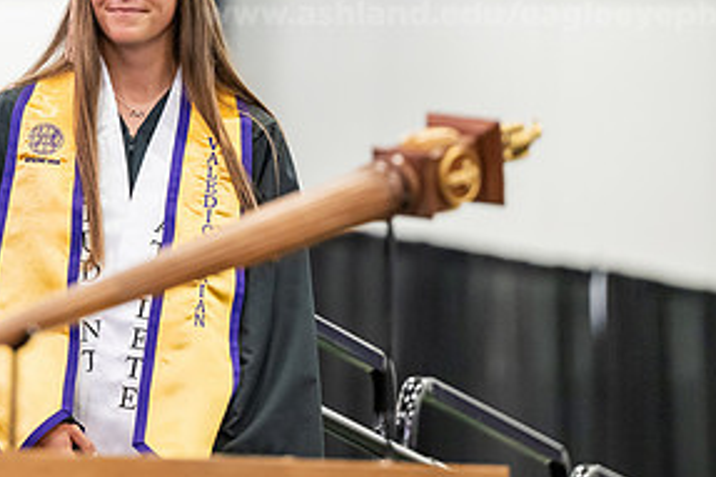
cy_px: 66
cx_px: 90
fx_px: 6639
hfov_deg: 6.2
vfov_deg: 4.1
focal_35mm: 334
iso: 2500
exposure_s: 1/200
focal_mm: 165
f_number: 2.8
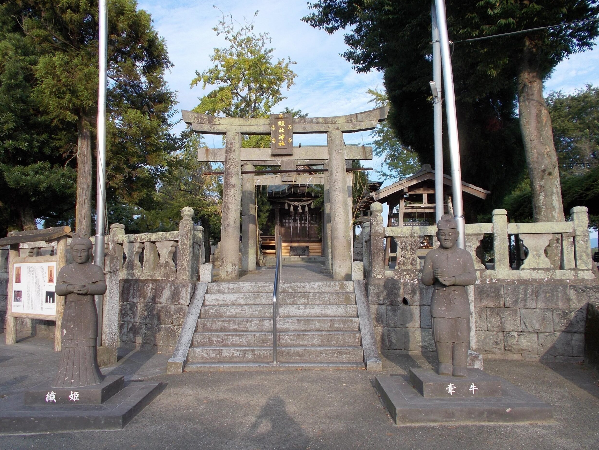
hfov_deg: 58.3
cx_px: 296
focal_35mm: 31
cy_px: 227
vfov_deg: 45.4
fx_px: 536
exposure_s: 1/400
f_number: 3.4
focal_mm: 5.3
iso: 80
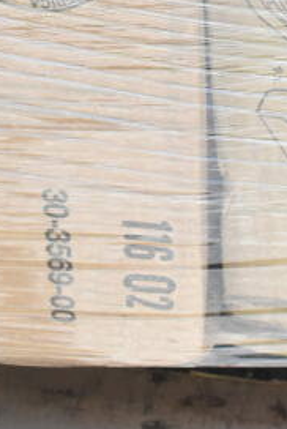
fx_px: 1682
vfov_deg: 14.1
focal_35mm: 141
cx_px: 345
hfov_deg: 9.6
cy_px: -69
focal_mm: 28
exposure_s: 1/400
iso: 1600
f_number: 10
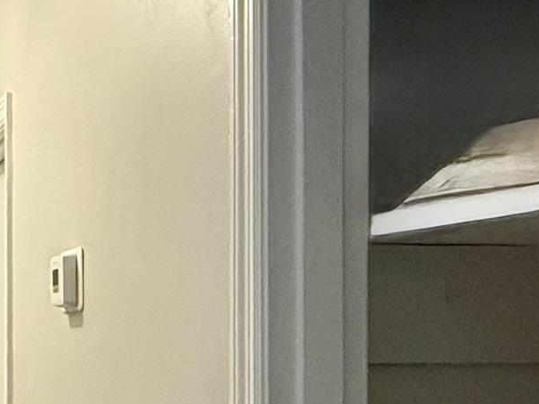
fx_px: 1105
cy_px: 368
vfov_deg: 20.3
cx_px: -146
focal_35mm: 71
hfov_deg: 24.3
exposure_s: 1/60
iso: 400
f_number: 2.2
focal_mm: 2.22
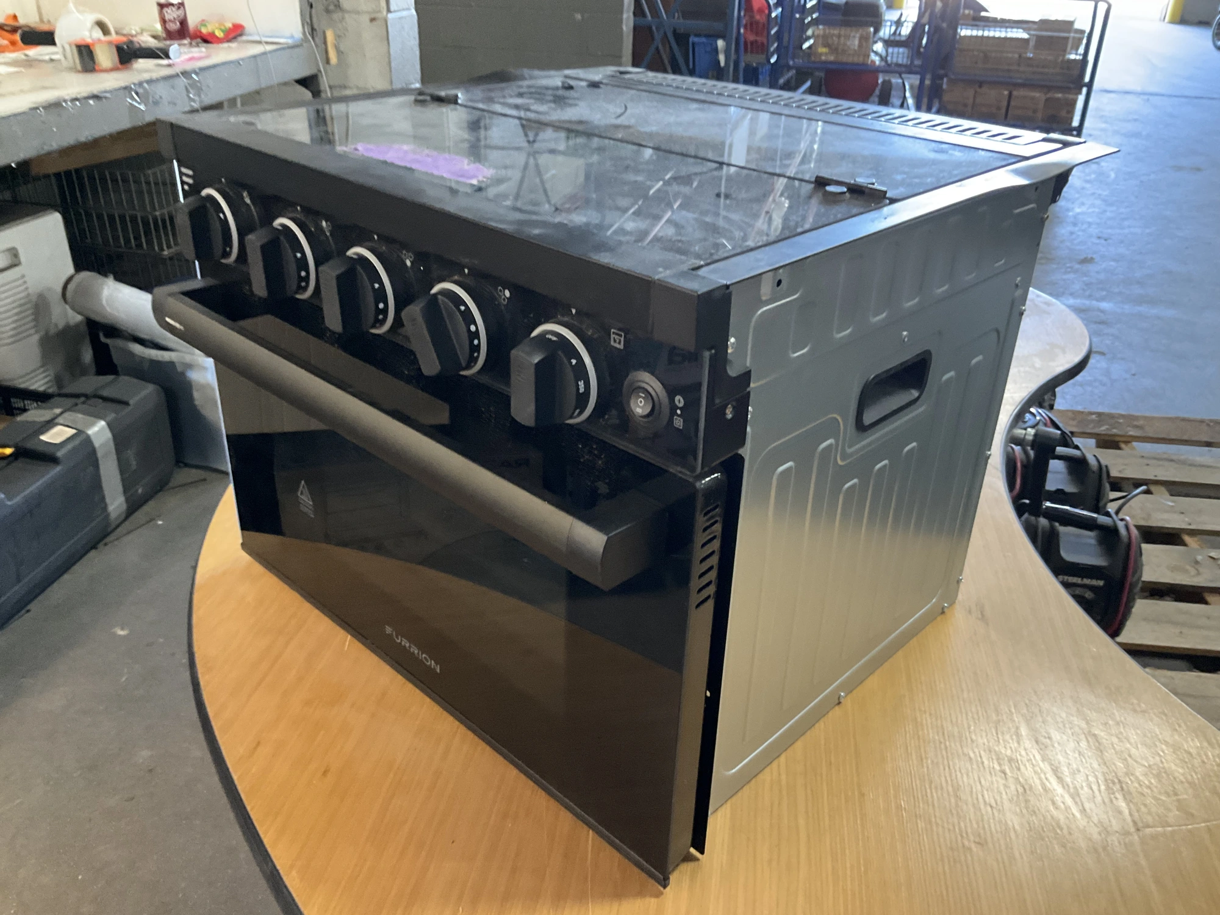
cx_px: 610
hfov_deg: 61.7
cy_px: 458
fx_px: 1022
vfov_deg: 48.2
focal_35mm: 29
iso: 250
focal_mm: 3
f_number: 1.8
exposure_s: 1/40
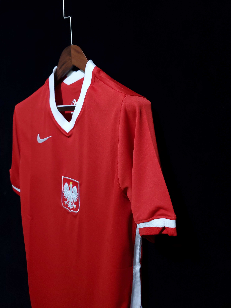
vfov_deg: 67.3
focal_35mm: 26
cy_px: 154
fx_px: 231
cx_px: 116
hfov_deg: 53.1
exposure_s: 1/30
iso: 200
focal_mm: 4.3
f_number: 1.5
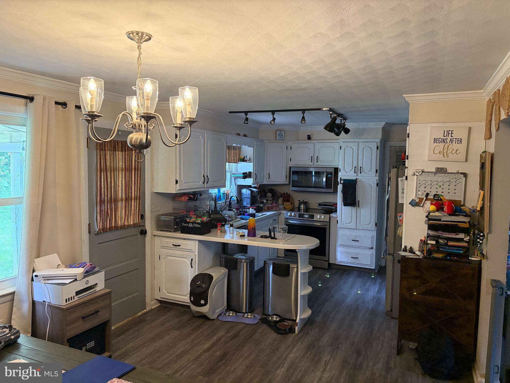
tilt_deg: -3.8
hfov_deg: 67.3
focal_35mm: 26
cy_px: 192
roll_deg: -0.8
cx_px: 255
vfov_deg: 53.1
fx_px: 383
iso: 400
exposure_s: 1/60
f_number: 1.6
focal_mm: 5.96
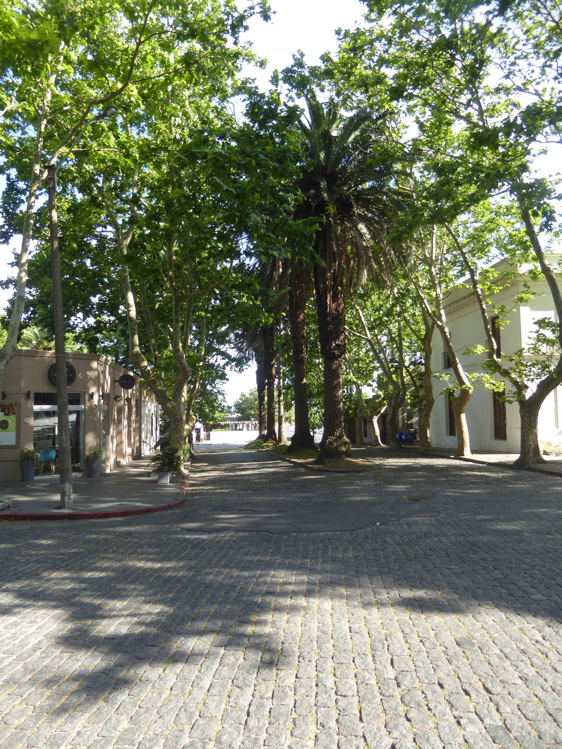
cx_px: 281
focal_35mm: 25
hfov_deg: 54.9
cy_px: 374
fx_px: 541
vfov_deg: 69.4
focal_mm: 4.3
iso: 80
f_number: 3.3
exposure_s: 1/160
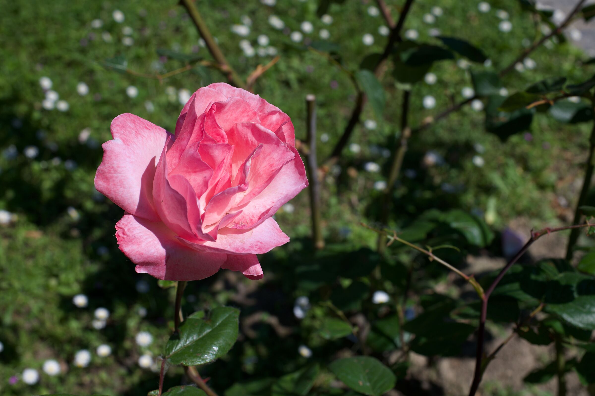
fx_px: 826
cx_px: 298
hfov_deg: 39.6
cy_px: 198
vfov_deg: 27.0
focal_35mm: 50
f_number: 9
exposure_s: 1/320
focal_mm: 50
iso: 100
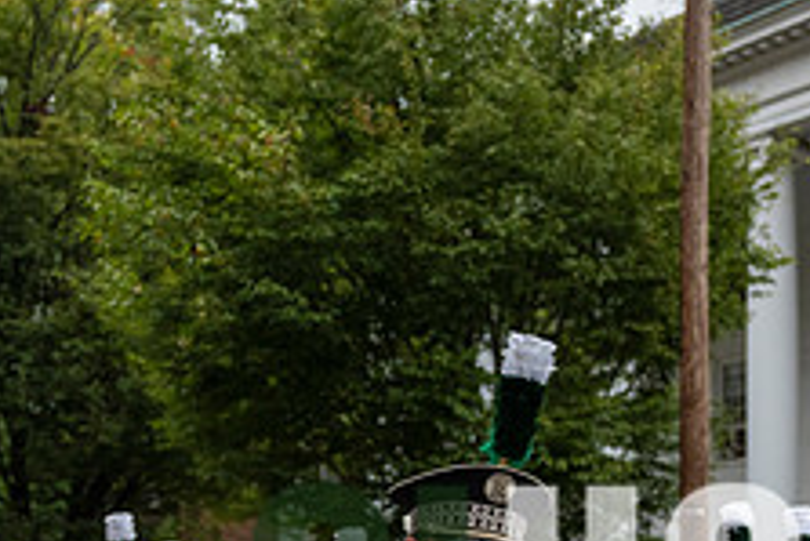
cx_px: 527
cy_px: 655
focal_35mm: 104
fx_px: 2341
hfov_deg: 19.6
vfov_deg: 12.8
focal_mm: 40
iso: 640
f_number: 4
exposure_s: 1/1600
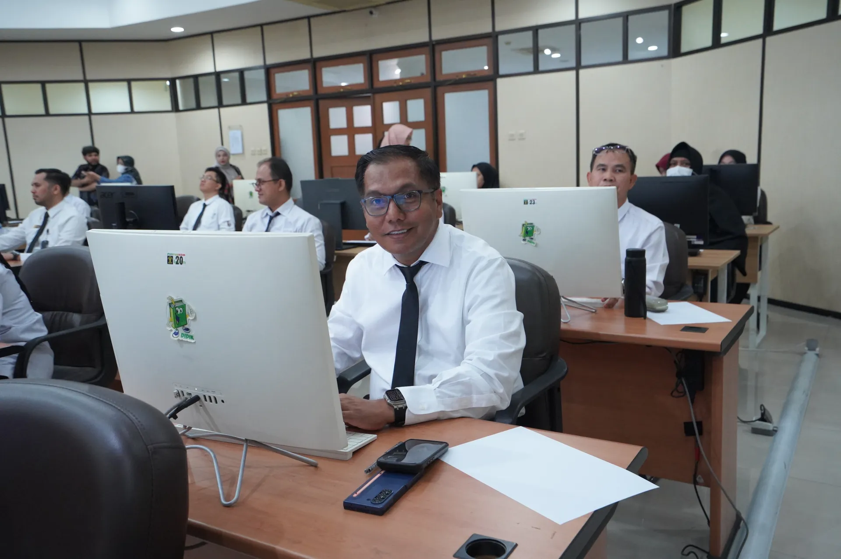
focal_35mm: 31
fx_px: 724
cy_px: 280
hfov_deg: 60.3
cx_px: 420
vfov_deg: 42.3
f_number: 5.6
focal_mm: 31
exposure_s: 1/100
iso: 8000
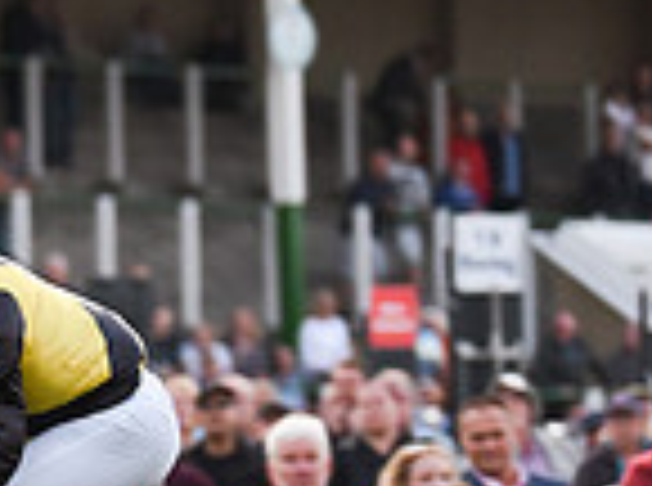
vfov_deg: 3.2
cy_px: 668
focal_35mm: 463
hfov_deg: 4.2
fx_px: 8699
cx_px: -607
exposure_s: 1/800
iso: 2000
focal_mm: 120
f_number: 2.8
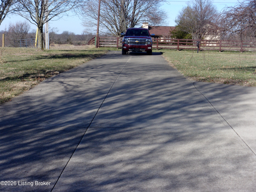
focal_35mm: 64
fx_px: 473
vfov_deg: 22.9
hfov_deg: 30.3
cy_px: 96
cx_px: 128
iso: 80
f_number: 13.7
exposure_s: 1/70
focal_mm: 11.5
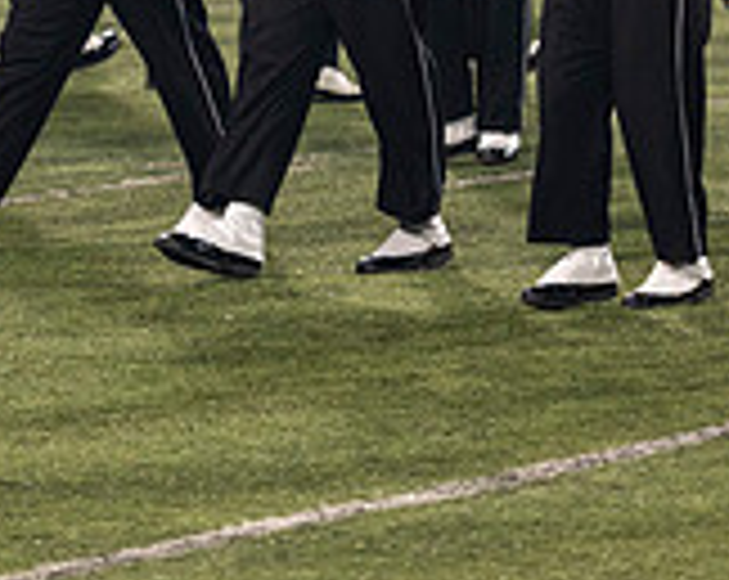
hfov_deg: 5.0
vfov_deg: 3.9
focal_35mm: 390
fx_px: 8399
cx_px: 338
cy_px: -238
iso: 1000
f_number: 2.8
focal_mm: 116
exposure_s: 1/500
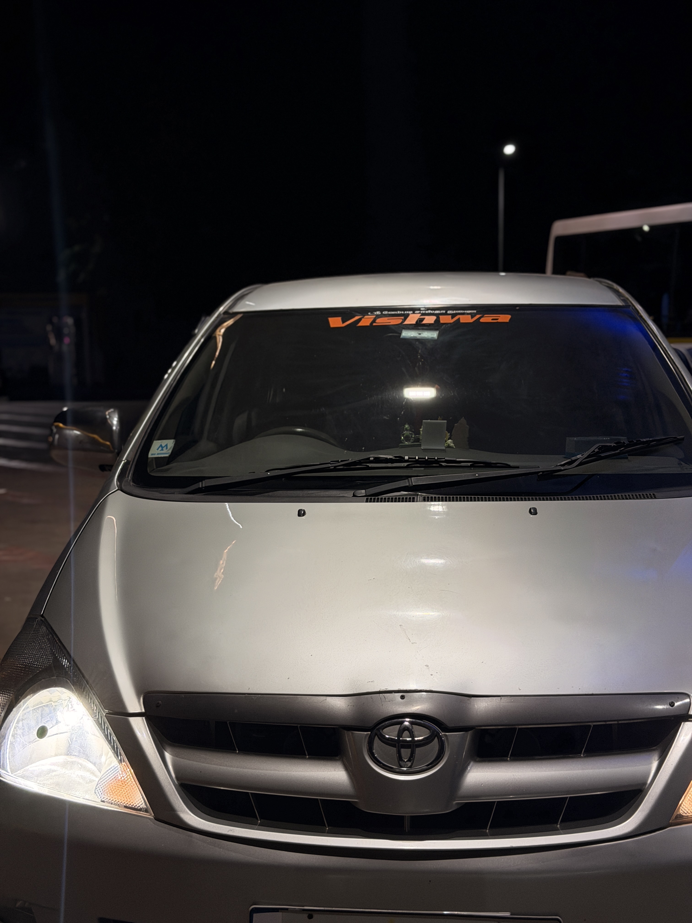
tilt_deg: -6.4
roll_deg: -1.3
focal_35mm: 48
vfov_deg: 39.7
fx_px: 1279
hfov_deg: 30.3
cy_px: 462
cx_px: 346
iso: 64
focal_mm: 6.76
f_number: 1.78
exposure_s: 1/318
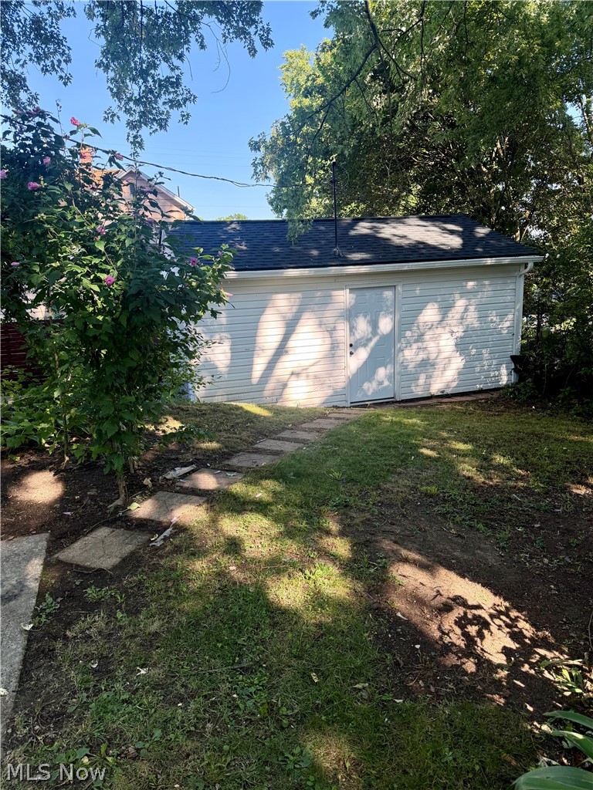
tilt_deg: -13.7
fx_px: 548
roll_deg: +2.6
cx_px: 296
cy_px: 395
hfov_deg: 56.8
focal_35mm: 24
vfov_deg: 71.6
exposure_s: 1/571
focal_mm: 6.76
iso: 100
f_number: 1.78
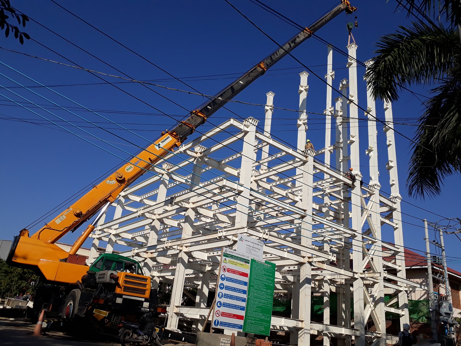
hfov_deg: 65.3
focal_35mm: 27
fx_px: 360
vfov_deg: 51.4
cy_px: 173
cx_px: 230
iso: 40
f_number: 1.9
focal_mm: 3.6
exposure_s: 1/3021
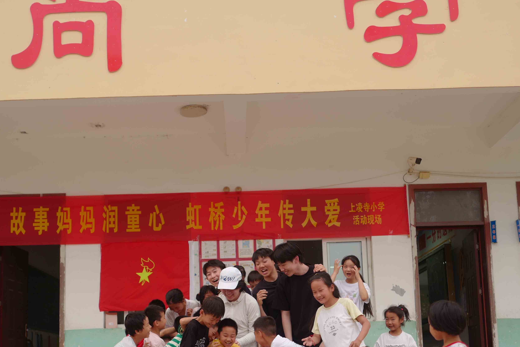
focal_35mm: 50
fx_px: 722
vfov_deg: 26.5
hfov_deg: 39.6
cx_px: 240
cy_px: 278
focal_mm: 28
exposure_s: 1/1250
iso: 125
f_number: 2
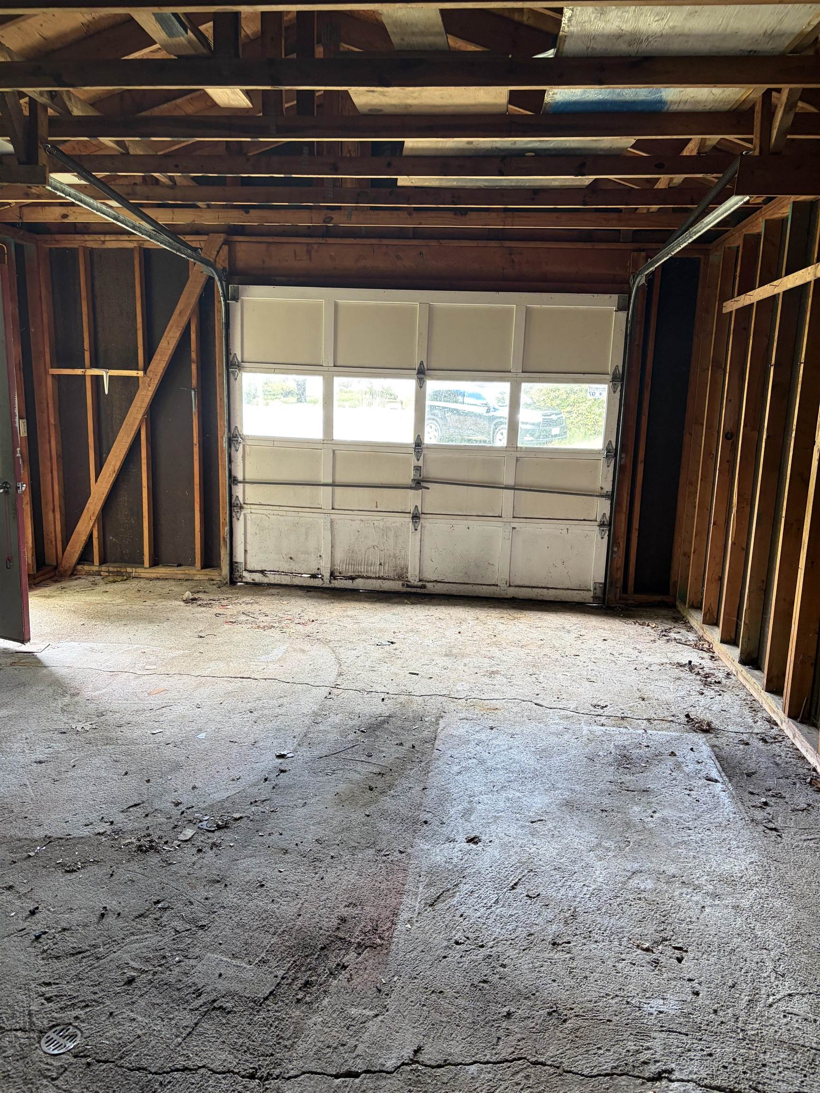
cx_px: 410
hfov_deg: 53.1
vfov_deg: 67.3
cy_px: 546
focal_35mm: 26
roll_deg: -2.8
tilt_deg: -7.3
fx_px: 821
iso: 125
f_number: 1.6
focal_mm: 5.96
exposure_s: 1/60
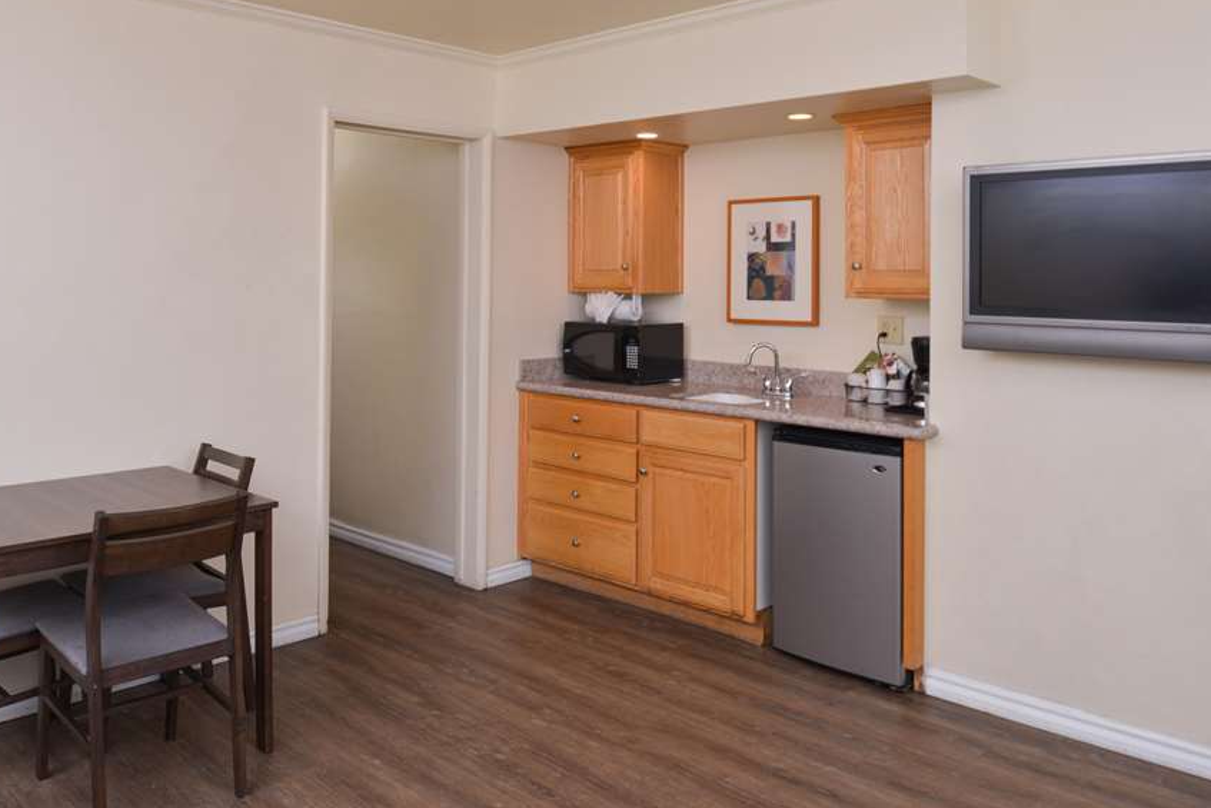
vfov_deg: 45.0
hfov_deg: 63.5
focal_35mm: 29
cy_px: 430
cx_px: 554
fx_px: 976
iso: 640
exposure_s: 1/50
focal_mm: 24
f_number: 13
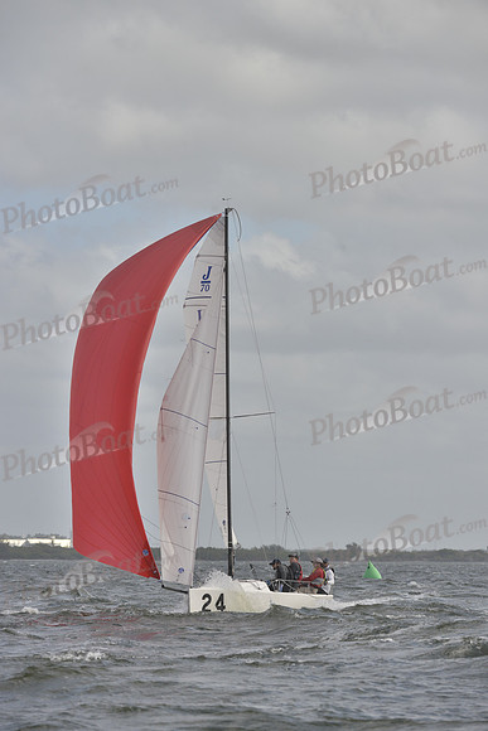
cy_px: 366
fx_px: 4470
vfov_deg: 9.4
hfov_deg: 6.2
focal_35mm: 220
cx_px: 244
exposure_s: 1/1600
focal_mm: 220
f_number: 8
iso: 400
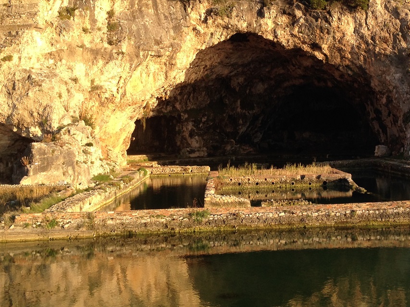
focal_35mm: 58
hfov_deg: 33.0
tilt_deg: +6.5
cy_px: 71
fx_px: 687
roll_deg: +1.7
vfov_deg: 24.9
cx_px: 268
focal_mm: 4.12
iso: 50
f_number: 2.4
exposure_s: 1/417
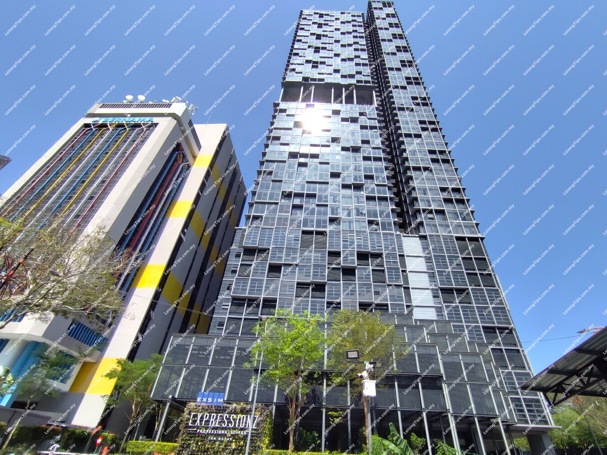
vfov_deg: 78.1
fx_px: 281
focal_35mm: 16
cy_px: 228
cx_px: 304
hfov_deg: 94.5
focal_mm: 1.65
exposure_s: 1/1464
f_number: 2.2
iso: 50
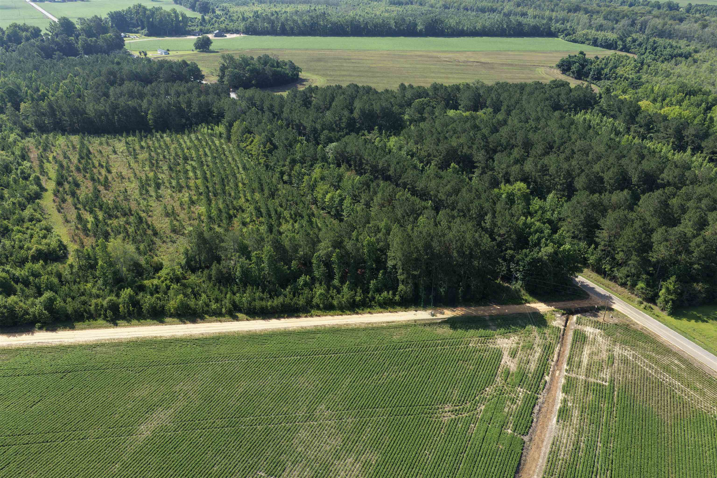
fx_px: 558
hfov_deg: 65.5
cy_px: 239
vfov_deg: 46.4
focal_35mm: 28
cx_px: 358
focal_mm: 14.45
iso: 100
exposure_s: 1/640
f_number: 2.8
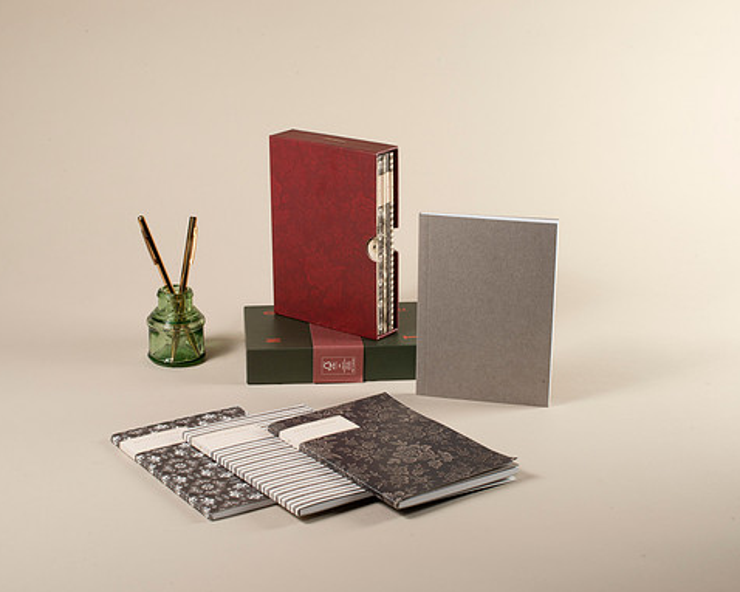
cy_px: 298
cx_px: 364
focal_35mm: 57
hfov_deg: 33.0
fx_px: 1248
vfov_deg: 26.7
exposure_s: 1/200
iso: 250
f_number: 16
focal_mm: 50
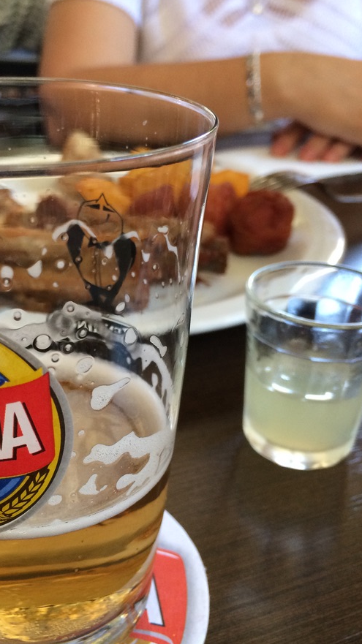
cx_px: 122
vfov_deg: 52.8
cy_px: 343
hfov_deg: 30.9
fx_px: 649
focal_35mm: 38
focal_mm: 4.12
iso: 160
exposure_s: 1/30
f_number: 2.2
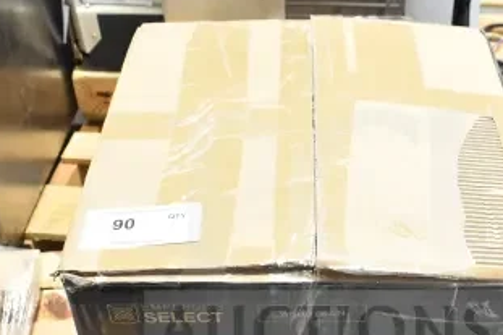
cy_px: 239
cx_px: 325
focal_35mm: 53
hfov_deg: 37.2
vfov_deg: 25.3
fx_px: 740
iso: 1600
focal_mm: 18
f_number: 4.5
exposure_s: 1/80
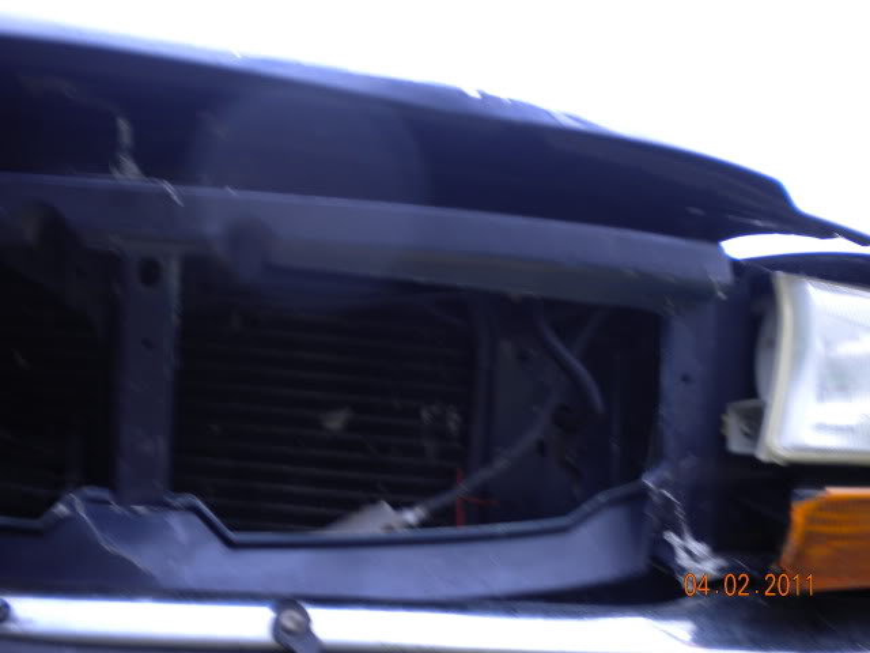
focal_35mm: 35
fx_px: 880
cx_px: 435
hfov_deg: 52.6
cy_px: 326
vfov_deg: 40.7
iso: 80
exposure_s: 1/68
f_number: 3.1
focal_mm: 6.3
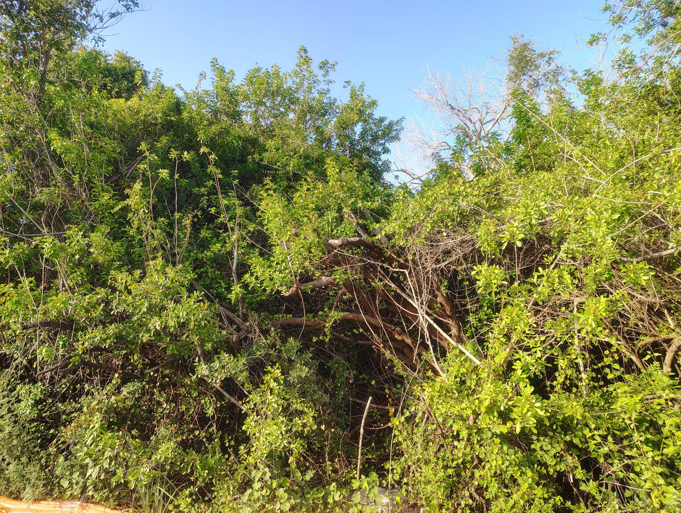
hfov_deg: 71.5
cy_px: 256
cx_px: 340
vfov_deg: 56.9
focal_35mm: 24
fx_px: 473
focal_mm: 5.56
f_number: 1.8
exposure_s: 1/200
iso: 119
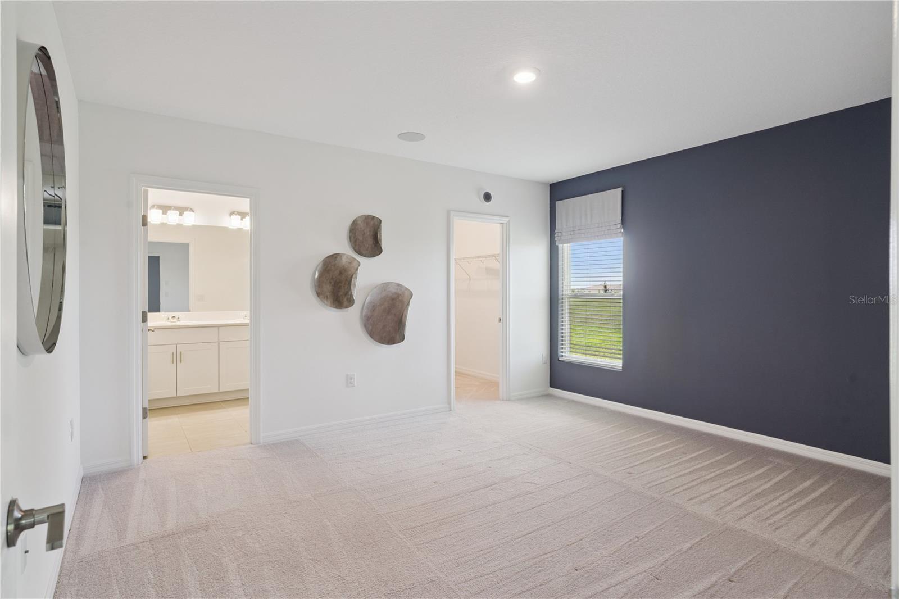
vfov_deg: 67.4
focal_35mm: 18
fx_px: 449
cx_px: 450
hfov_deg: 90.0
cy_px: 300
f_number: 9
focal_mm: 18
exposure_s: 1/125
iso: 400
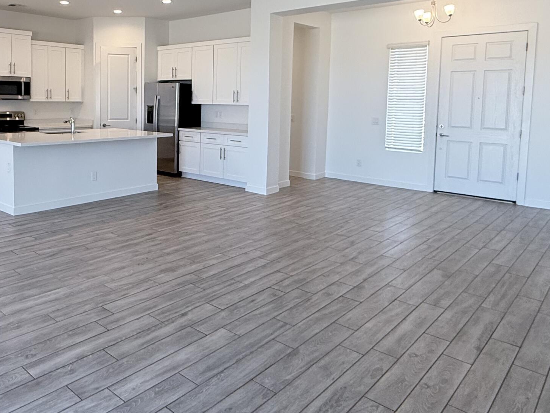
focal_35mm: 29
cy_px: 135
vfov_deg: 47.4
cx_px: 171
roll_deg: -0.3
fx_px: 461
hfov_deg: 59.8
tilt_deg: -3.9
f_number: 2.2
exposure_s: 1/120
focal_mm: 2.22
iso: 160
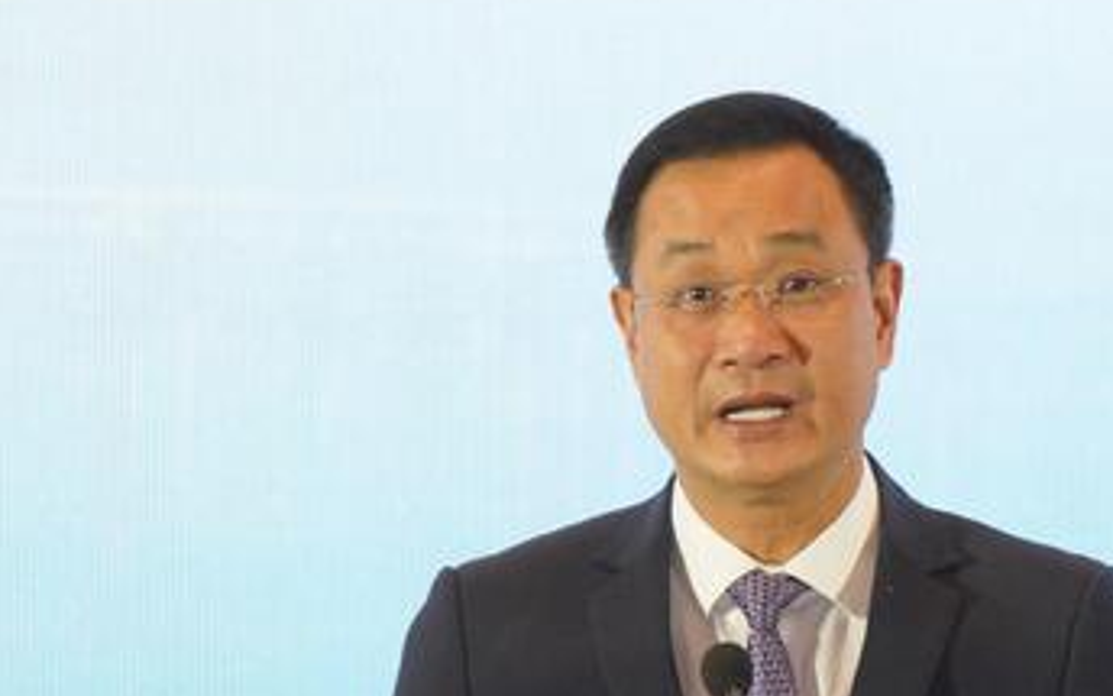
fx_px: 28756
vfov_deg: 1.4
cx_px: 764
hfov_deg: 2.2
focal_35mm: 948
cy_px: 761
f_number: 5.6
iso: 1600
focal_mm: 400
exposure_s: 1/160
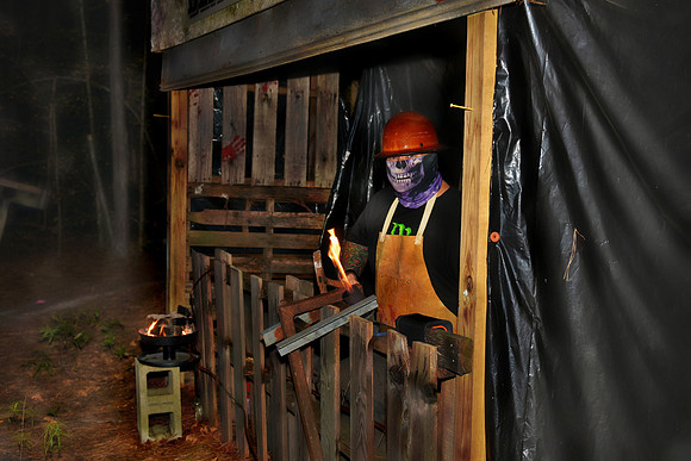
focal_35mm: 50
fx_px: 960
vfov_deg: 27.0
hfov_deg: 39.6
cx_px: 346
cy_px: 230
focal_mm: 50
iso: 400
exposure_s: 1/60
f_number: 5.6
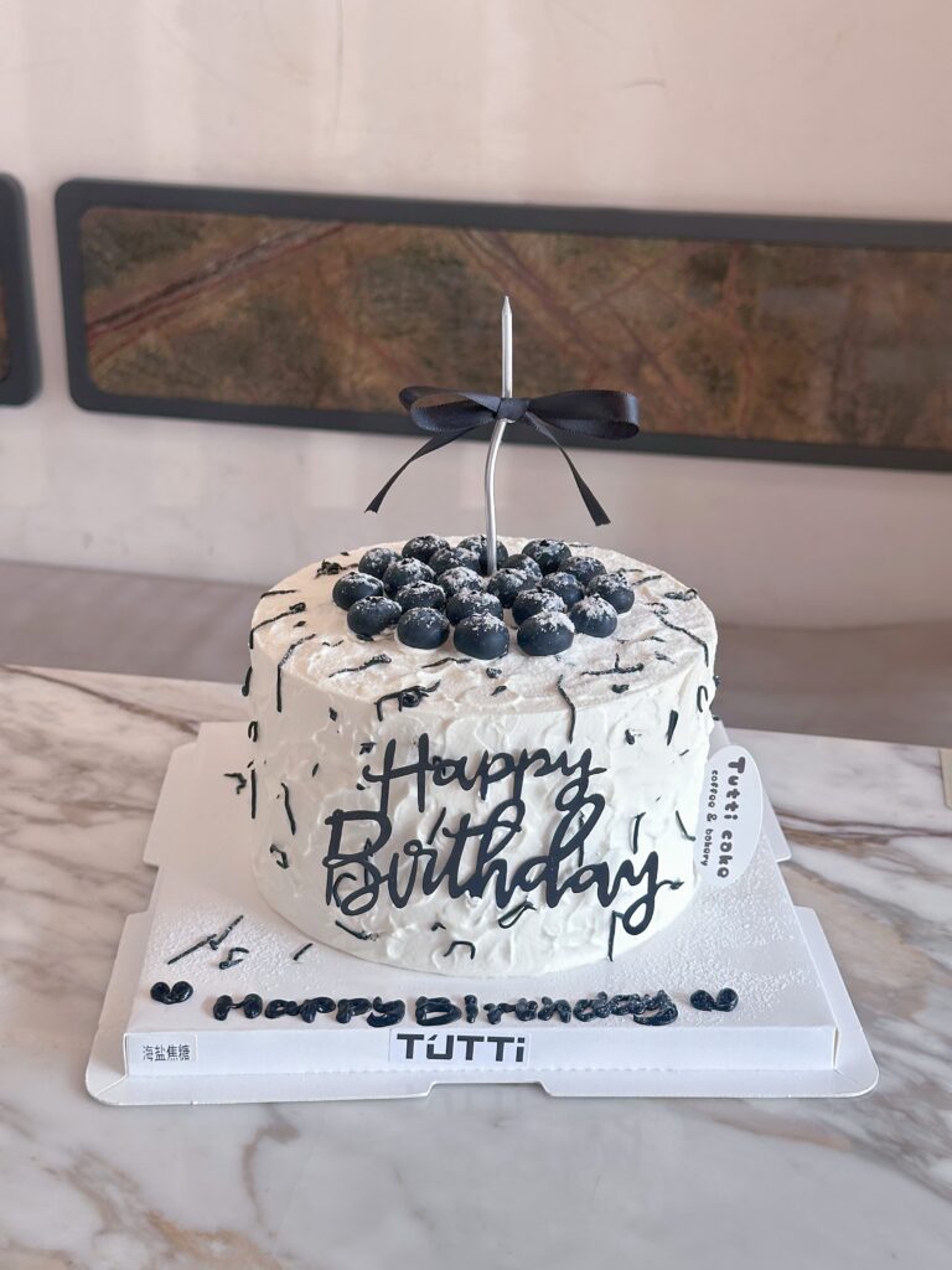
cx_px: 476
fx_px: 1760
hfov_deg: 30.3
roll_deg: -2.3
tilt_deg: -21.2
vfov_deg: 39.7
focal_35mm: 48
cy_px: 635
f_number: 1.78
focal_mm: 6.86
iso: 64
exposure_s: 1/100
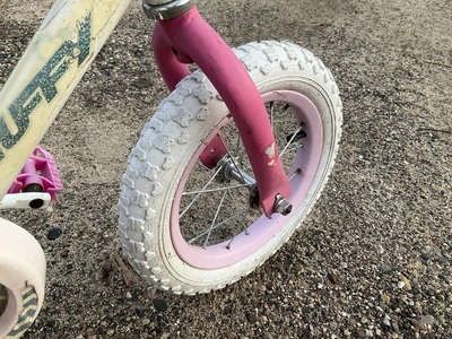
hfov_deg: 61.7
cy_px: 170
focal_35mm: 29
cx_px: 226
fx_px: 379
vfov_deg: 48.2
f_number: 1.8
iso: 64
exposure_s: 1/122
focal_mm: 3
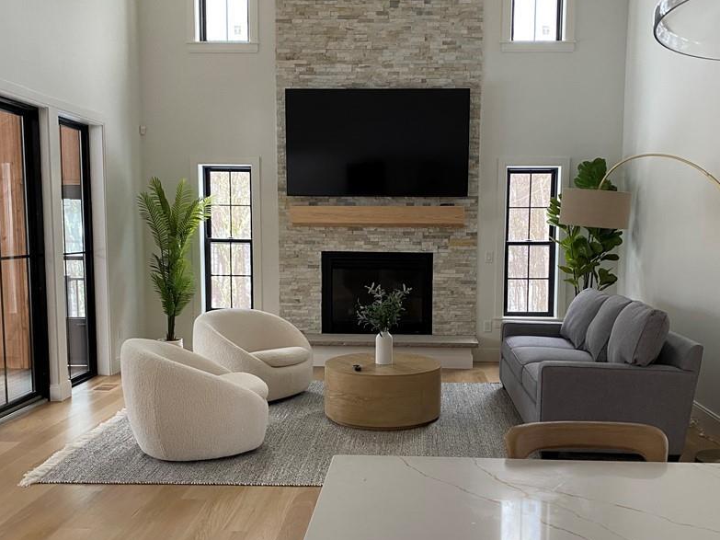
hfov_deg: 53.9
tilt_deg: -5.5
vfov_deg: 41.7
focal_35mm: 34
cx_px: 396
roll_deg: -1.1
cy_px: 302
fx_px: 707
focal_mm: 4.25
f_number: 1.8
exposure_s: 1/60
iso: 250
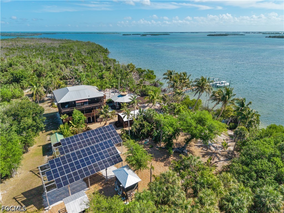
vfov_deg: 56.8
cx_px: 142
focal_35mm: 24
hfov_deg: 71.6
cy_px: 106
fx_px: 197
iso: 100
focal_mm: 8.67
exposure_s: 1/500
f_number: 1.8
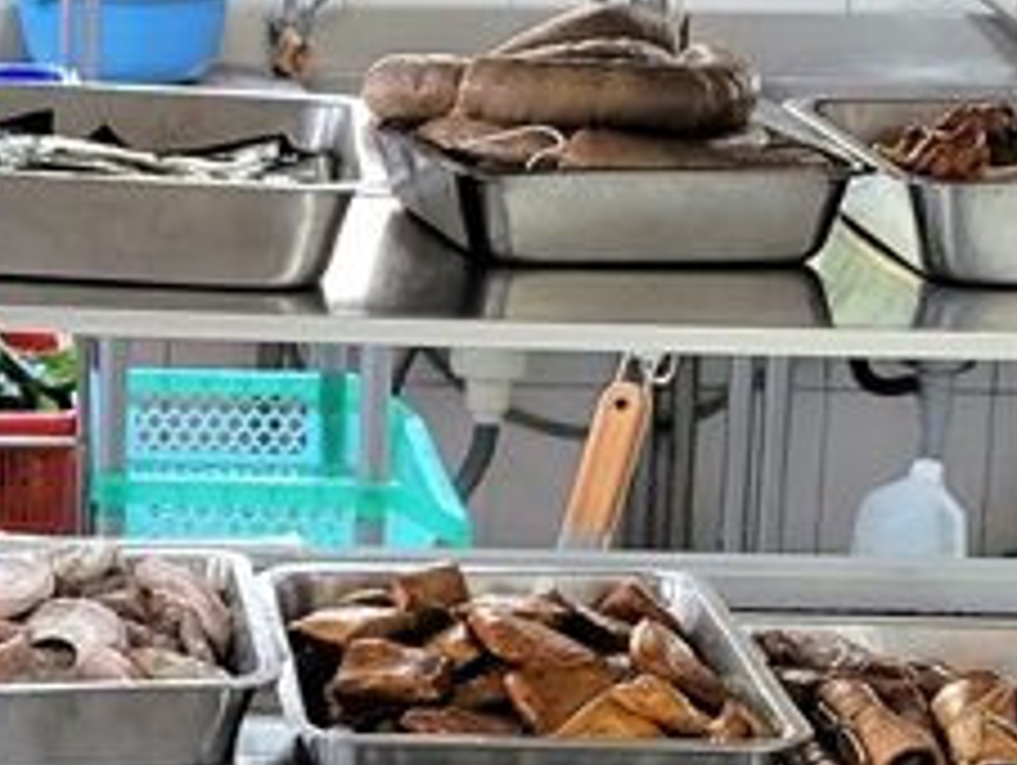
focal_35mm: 115
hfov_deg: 16.6
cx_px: -117
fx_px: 3382
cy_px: 230
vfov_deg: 12.9
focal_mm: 5.4
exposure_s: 1/120
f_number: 1.8
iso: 160
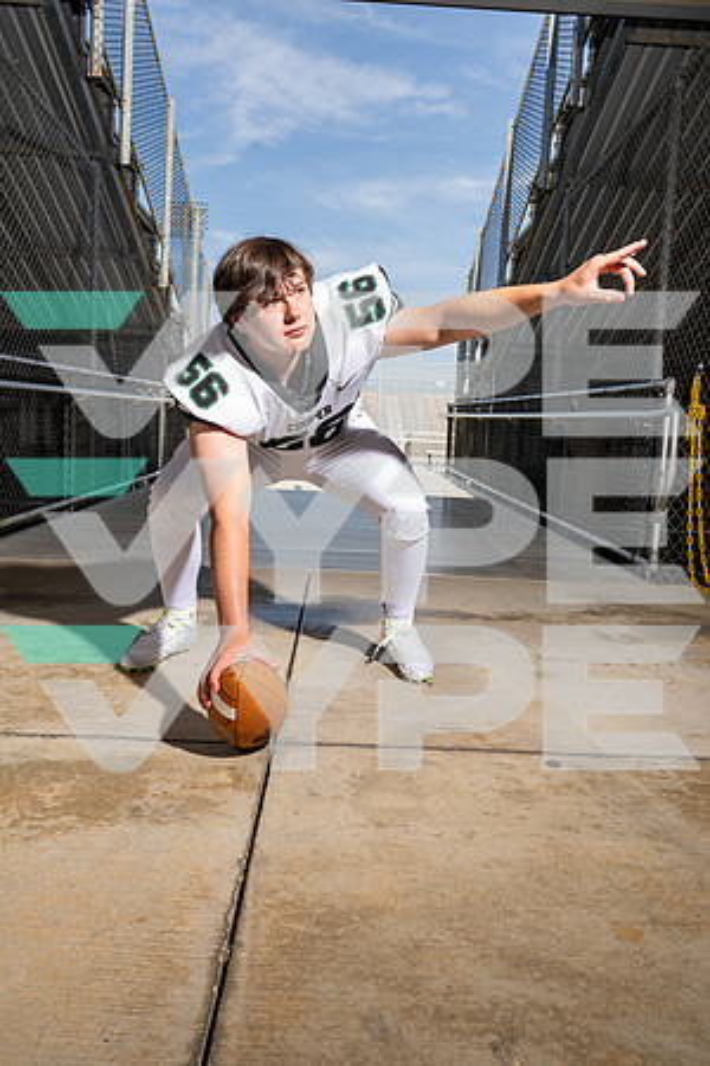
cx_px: 355
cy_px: 533
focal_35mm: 26
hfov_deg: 49.6
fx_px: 769
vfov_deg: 69.4
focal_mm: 26
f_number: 8
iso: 160
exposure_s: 1/250
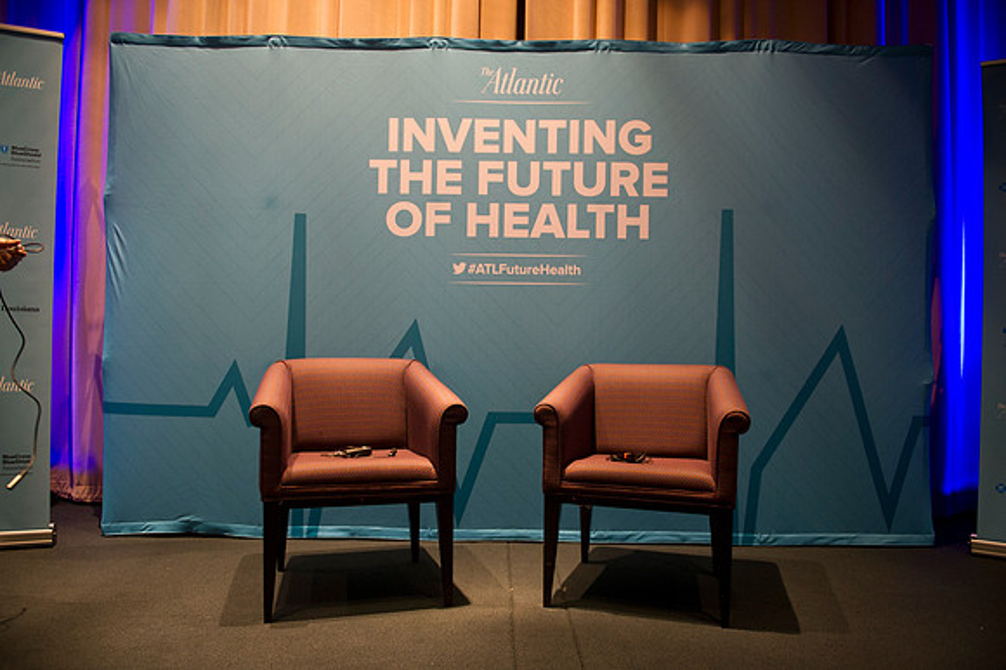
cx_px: 503
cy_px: 335
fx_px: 670
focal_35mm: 24
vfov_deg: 53.1
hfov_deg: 73.8
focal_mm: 24
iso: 1600
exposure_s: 1/125
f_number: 2.8
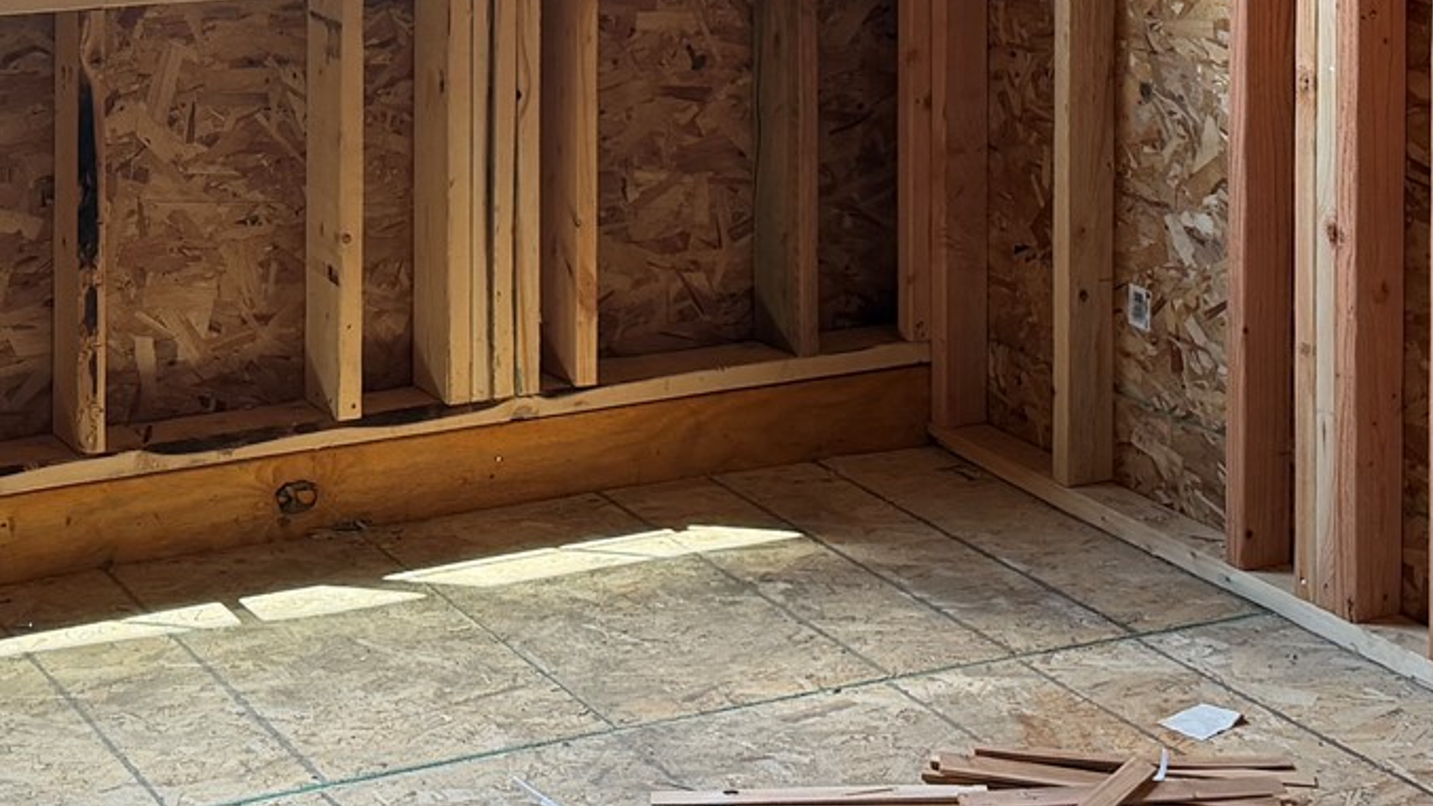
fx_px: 3001
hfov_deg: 26.7
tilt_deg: -2.3
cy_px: -269
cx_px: 473
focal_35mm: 79
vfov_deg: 14.6
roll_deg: +0.1
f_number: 1.78
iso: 160
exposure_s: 1/214
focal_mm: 6.76
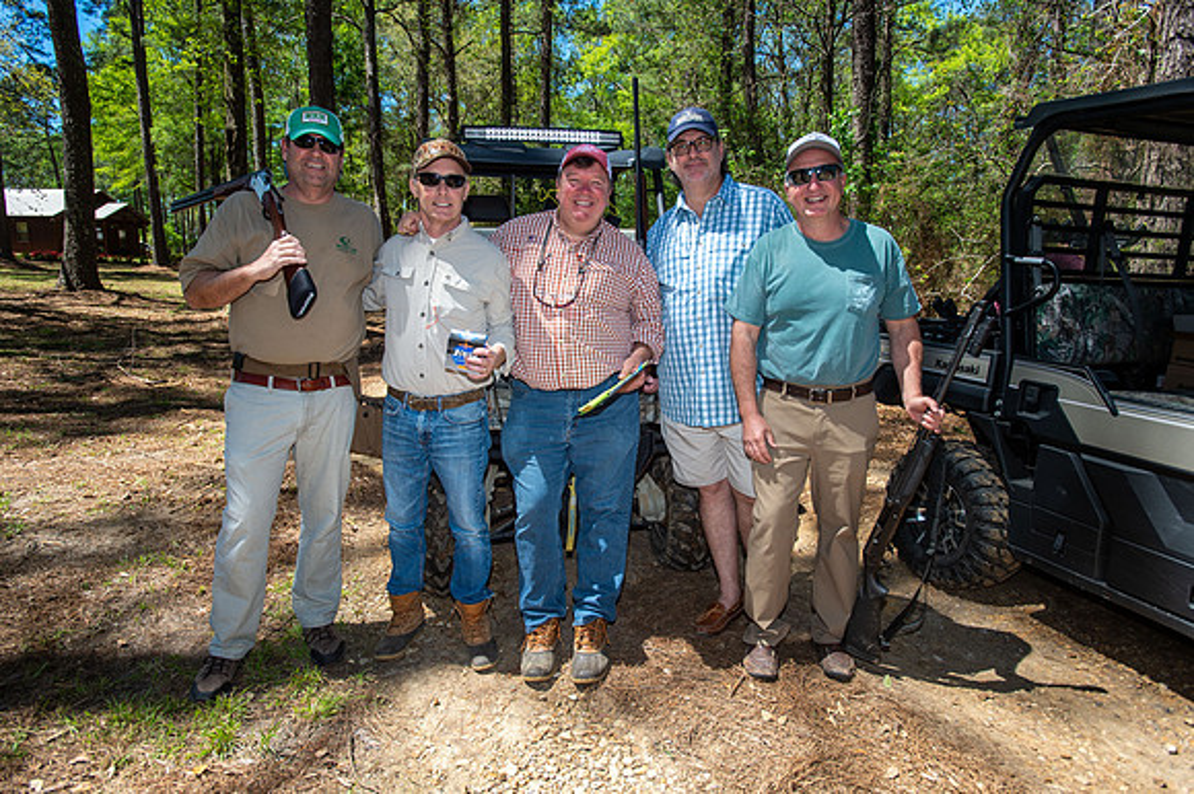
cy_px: 397
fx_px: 729
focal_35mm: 22
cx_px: 597
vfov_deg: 57.2
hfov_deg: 78.6
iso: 100
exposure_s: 1/250
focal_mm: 22
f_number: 5
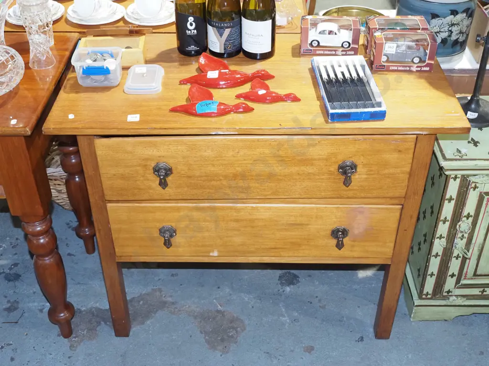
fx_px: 622
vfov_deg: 32.9
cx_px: 244
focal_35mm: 44
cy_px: 183
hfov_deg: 42.9
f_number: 5.6
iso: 2500
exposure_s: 1/60
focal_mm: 22
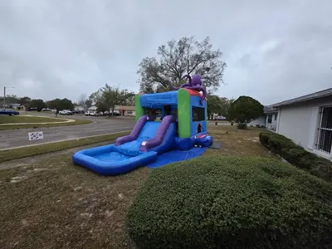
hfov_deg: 106.2
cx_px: 166
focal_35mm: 13
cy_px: 124
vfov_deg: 89.9
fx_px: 125
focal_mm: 2.2
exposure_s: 1/1050
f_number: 1.9
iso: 40
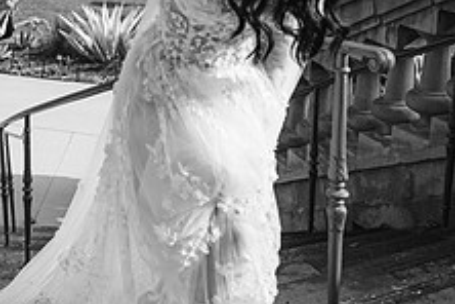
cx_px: 2
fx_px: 923
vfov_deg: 18.5
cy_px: 66
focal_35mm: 73
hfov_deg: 26.3
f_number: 2.8
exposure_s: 1/2000
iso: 100
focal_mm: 28
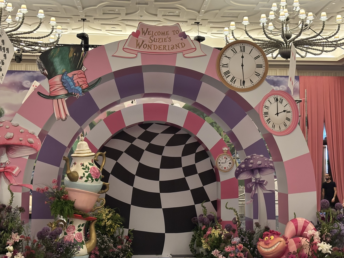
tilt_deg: +5.7
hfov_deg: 36.8
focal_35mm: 52
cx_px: 172
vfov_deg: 28.0
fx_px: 517
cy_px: 129
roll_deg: -0.1
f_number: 1.6
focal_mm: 5.96
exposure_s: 1/25
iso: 250
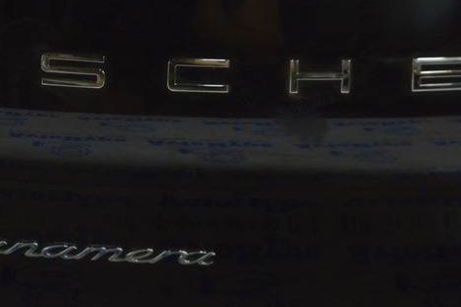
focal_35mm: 102
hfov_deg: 19.6
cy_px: 140
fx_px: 1306
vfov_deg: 13.4
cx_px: 46
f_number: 5.6
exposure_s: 1/20
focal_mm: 31
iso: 400
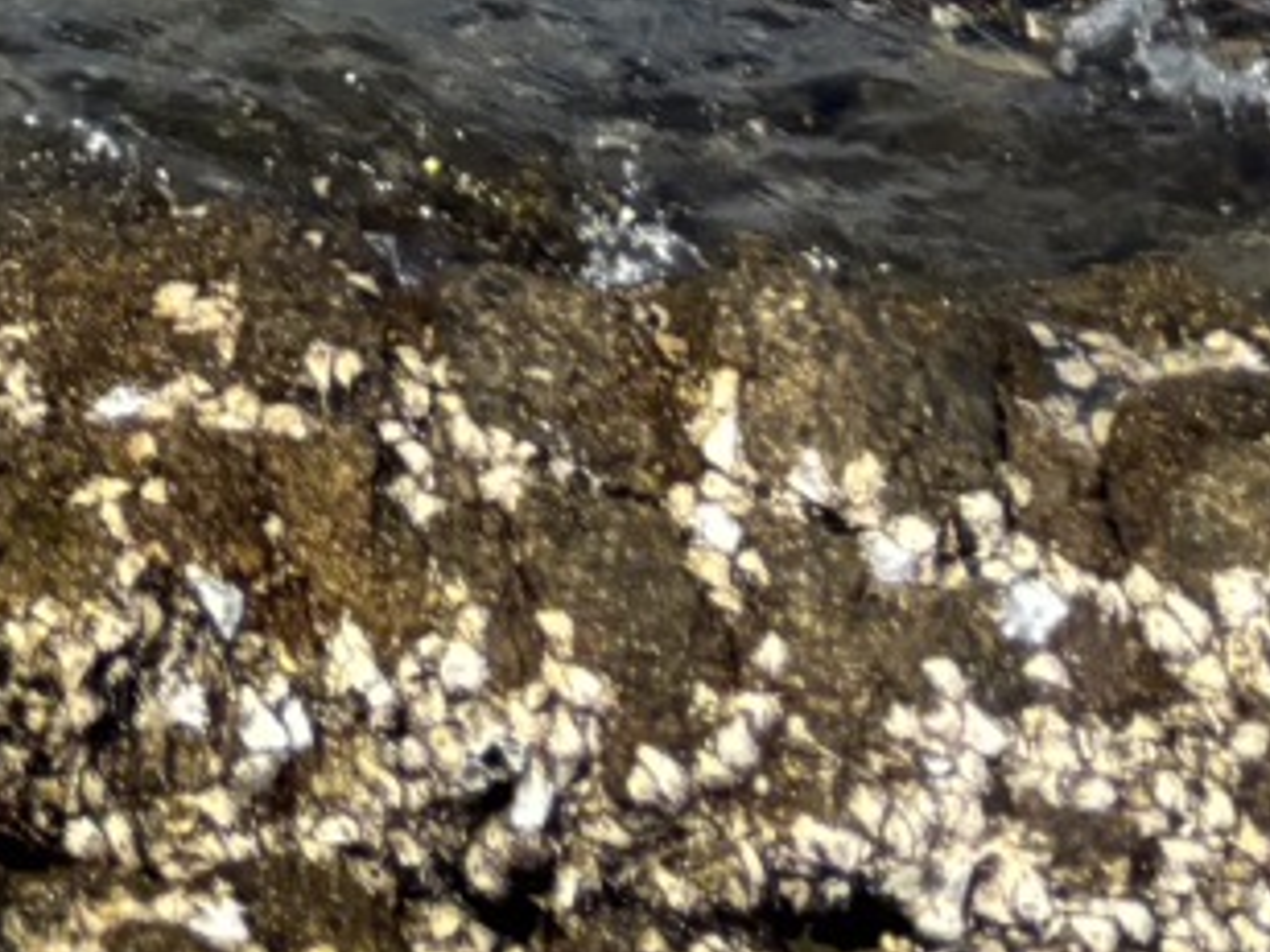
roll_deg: +0.0
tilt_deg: -8.7
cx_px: -1637
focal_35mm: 169
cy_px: -2069
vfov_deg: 7.5
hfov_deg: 10.3
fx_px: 6200
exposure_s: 1/3650
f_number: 1.6
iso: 50
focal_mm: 5.96
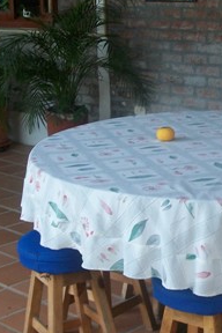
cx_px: 170
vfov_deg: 27.3
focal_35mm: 74
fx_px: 684
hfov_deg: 18.3
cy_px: 176
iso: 80
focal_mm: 5.7
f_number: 2.9
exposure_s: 1/80
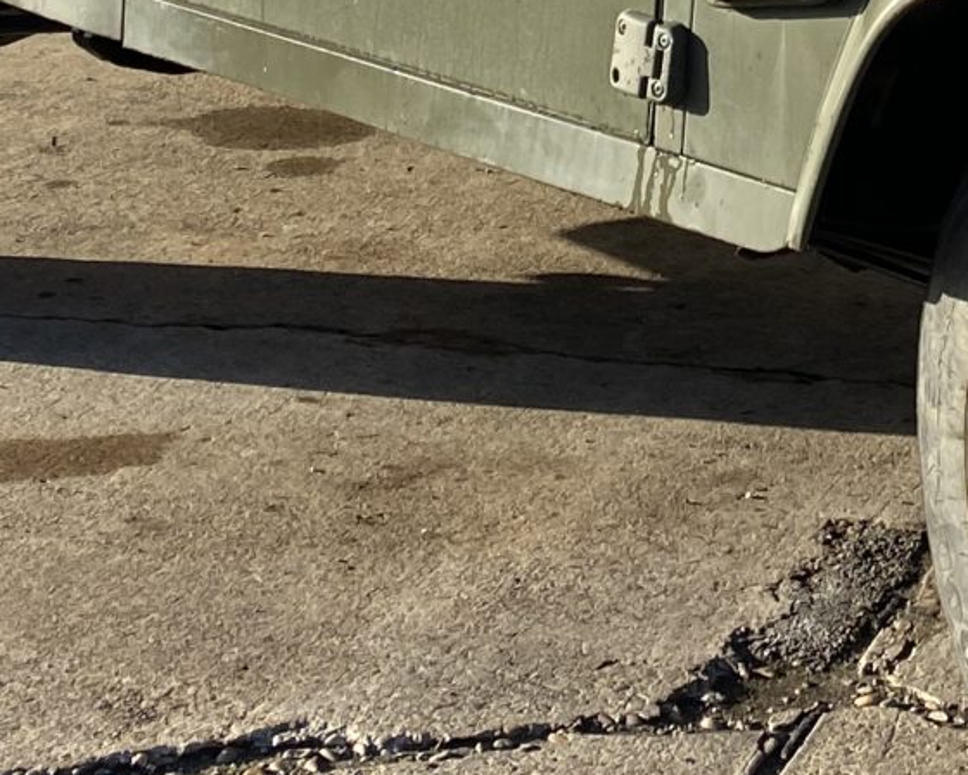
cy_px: -645
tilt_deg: +0.4
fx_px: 3323
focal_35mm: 116
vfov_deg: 12.1
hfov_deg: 16.1
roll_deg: -2.2
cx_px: 1092
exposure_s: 1/1395
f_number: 1.8
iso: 32
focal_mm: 4.25
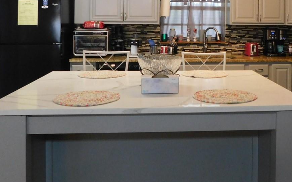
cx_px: 194
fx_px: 358
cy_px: 23
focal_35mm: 45
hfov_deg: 43.8
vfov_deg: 27.7
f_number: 3
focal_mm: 4
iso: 400
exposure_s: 1/30
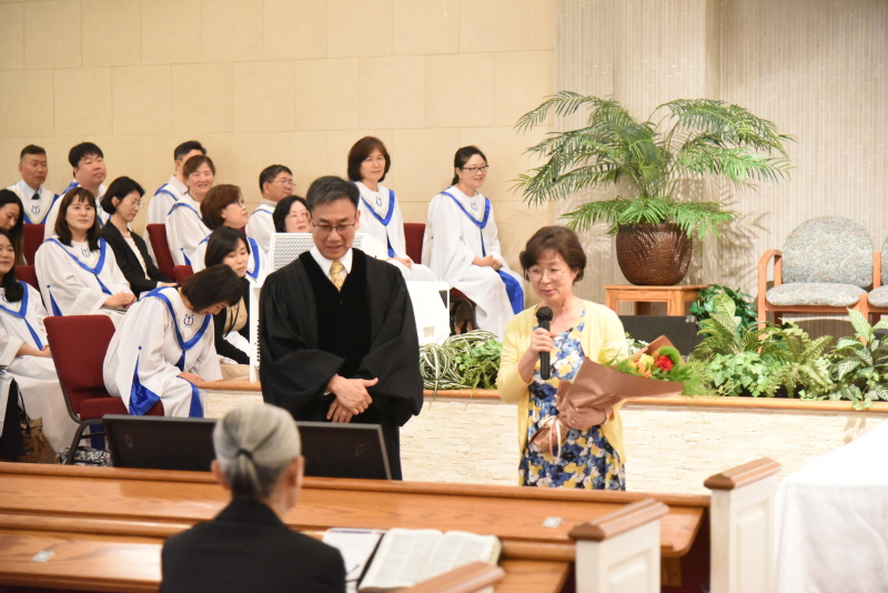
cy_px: 296
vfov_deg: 16.7
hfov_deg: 24.8
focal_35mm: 82
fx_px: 2023
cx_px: 444
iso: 12800
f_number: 4
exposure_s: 1/200
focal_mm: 82
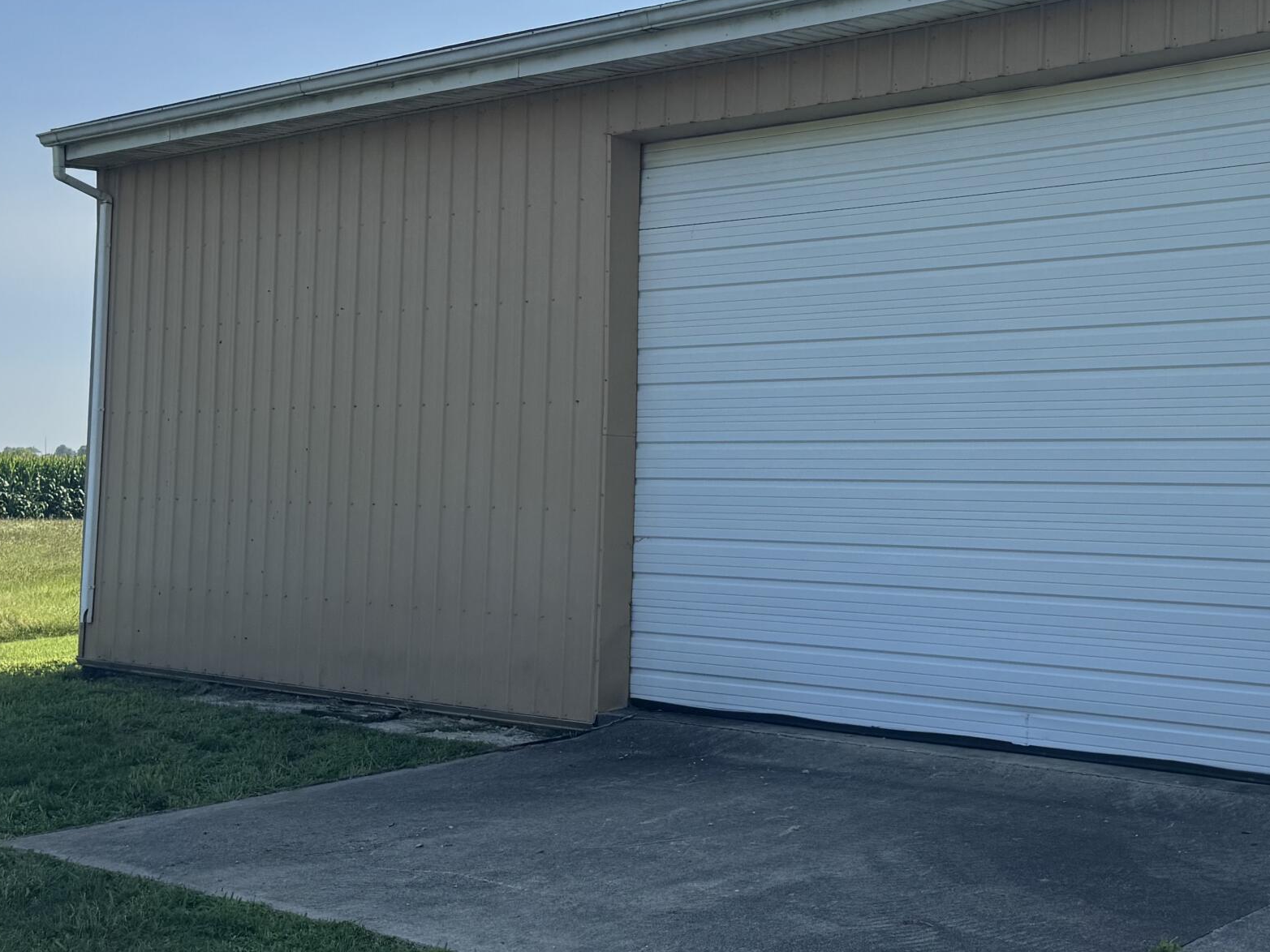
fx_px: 1688
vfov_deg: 31.5
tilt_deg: +2.3
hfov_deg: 39.2
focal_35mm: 46
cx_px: 1063
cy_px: 412
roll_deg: -0.1
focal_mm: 6.76
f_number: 1.78
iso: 80
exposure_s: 1/4049
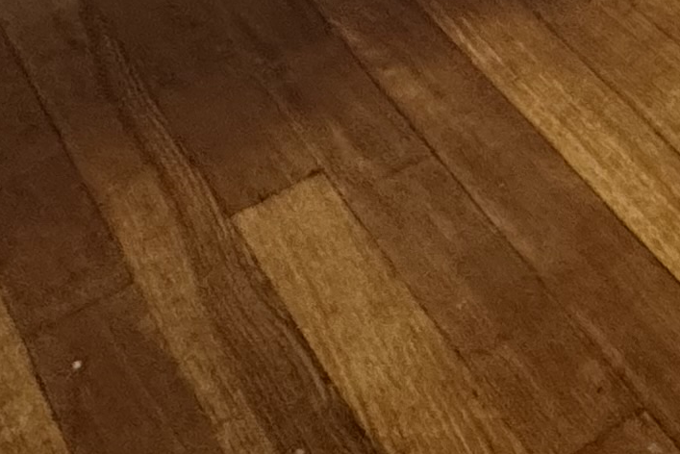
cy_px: -813
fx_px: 1568
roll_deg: -0.2
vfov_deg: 11.5
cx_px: 1518
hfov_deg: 16.0
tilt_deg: -10.0
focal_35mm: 83
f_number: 2.2
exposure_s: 1/60
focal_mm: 2.22
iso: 250
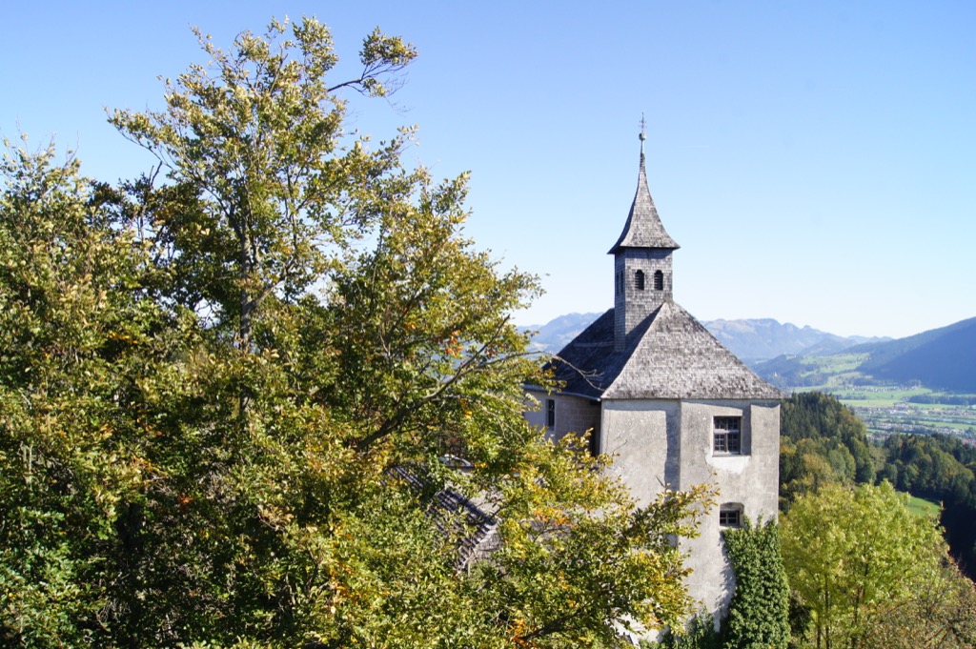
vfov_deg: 47.9
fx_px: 731
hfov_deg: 67.4
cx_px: 488
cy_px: 324
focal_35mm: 27
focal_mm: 18
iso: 200
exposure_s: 1/160
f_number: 11
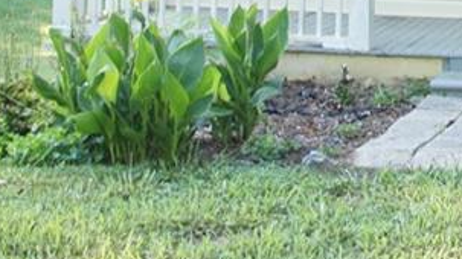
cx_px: 593
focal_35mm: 106
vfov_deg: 10.7
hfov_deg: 18.8
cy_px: -213
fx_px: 1298
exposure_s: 1/80
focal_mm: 20
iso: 200
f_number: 4.5
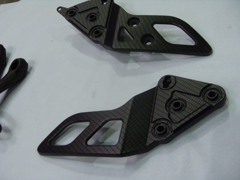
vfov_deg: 40.7
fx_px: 243
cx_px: 120
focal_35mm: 35
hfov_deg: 52.6
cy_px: 90
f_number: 2.8
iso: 100
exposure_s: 1/45
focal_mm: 6.3
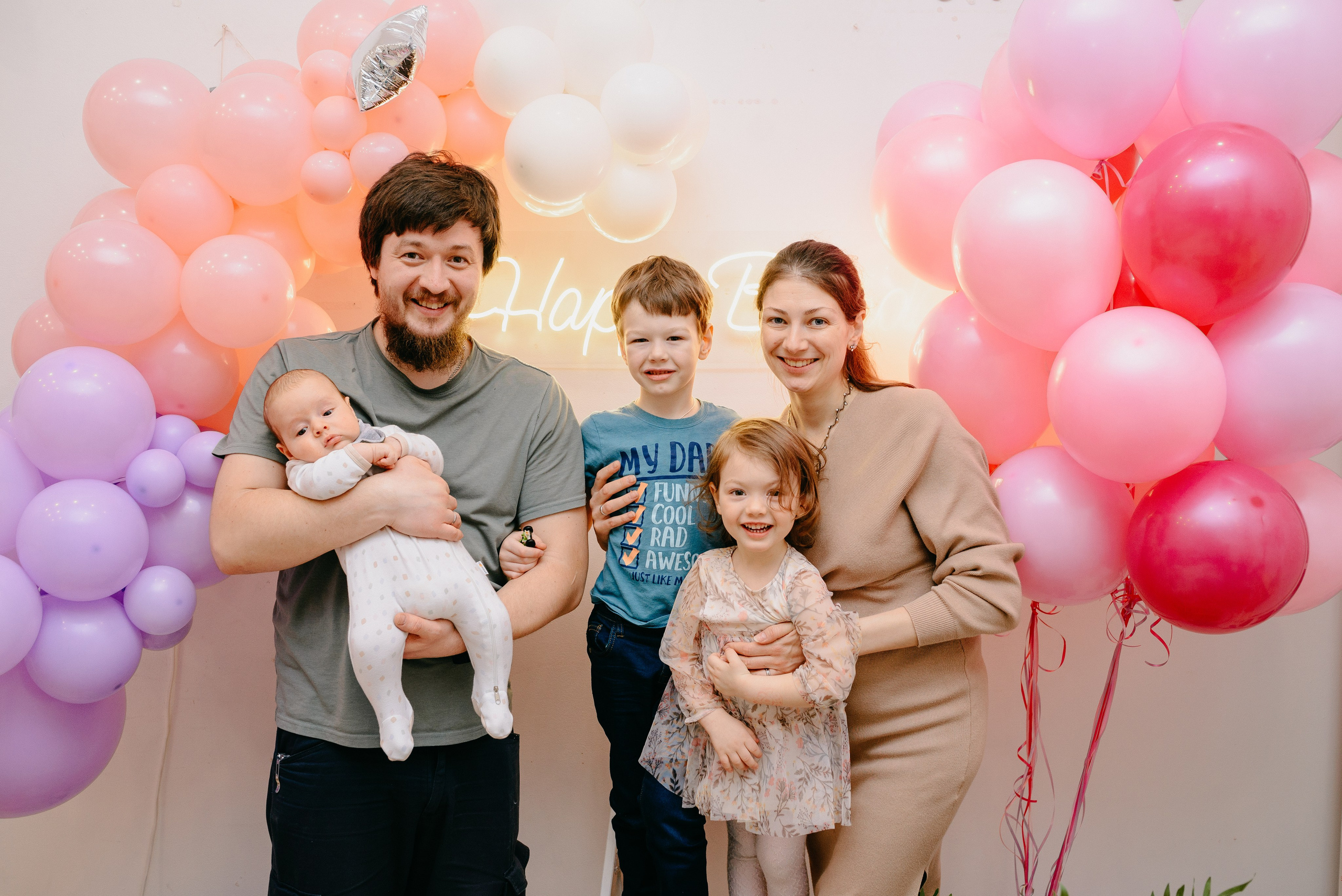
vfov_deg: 37.9
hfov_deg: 54.4
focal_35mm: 35
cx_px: 671
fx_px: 1305
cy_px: 448
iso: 400
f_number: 3.5
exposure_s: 1/160
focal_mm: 35
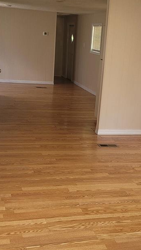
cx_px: 77
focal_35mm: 55
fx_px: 365
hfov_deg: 21.8
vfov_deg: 37.8
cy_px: 142
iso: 125
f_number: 1.8
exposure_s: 1/120
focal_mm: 5.4
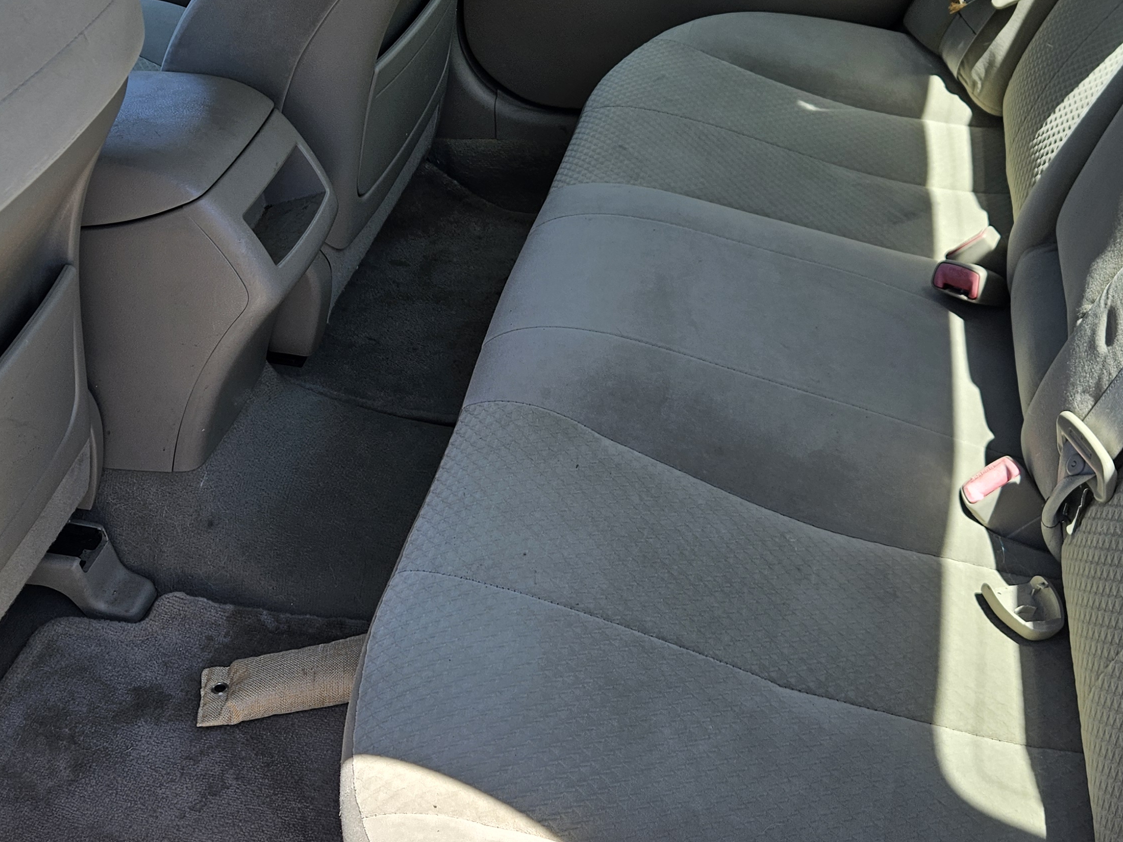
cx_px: 533
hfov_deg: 45.8
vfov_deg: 35.0
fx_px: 1330
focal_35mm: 41
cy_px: 338
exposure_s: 1/407
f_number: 1.8
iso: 25
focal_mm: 5.4
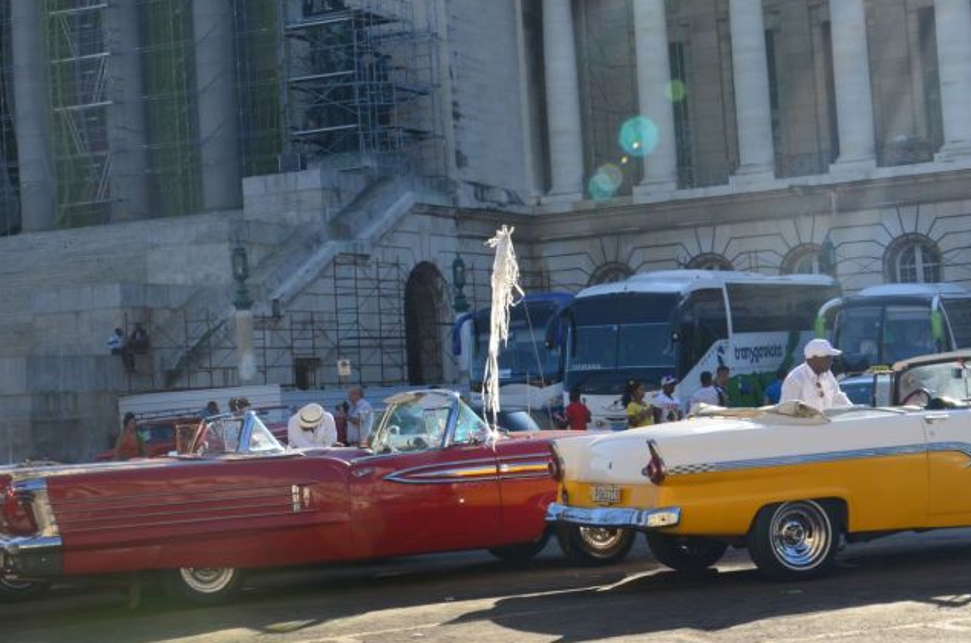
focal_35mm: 85
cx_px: 553
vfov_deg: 16.0
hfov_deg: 24.0
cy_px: 231
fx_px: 2283
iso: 160
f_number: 11
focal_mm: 35
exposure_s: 1/125
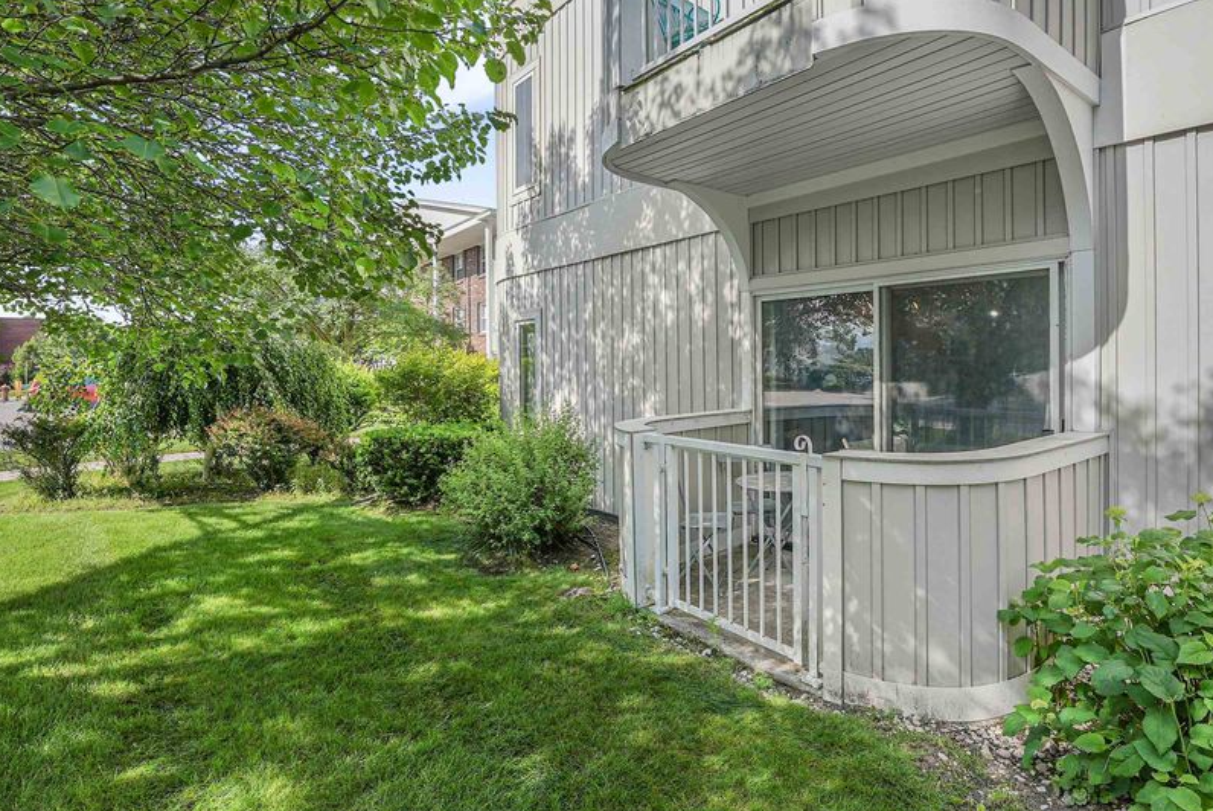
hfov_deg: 89.3
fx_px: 607
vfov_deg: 67.2
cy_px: 349
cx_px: 701
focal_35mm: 18
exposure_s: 1/250
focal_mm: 14
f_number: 7.1
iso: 160
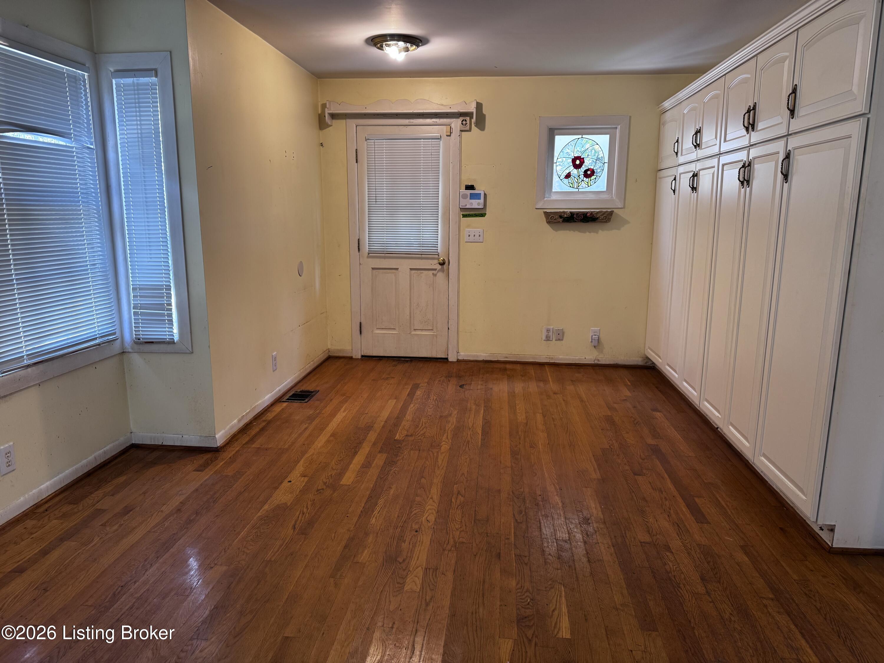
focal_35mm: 24
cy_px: 332
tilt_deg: -11.2
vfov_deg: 56.8
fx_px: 613
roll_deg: -0.8
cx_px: 442
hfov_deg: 71.6
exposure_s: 1/120
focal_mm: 6.76
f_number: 1.78
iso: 160
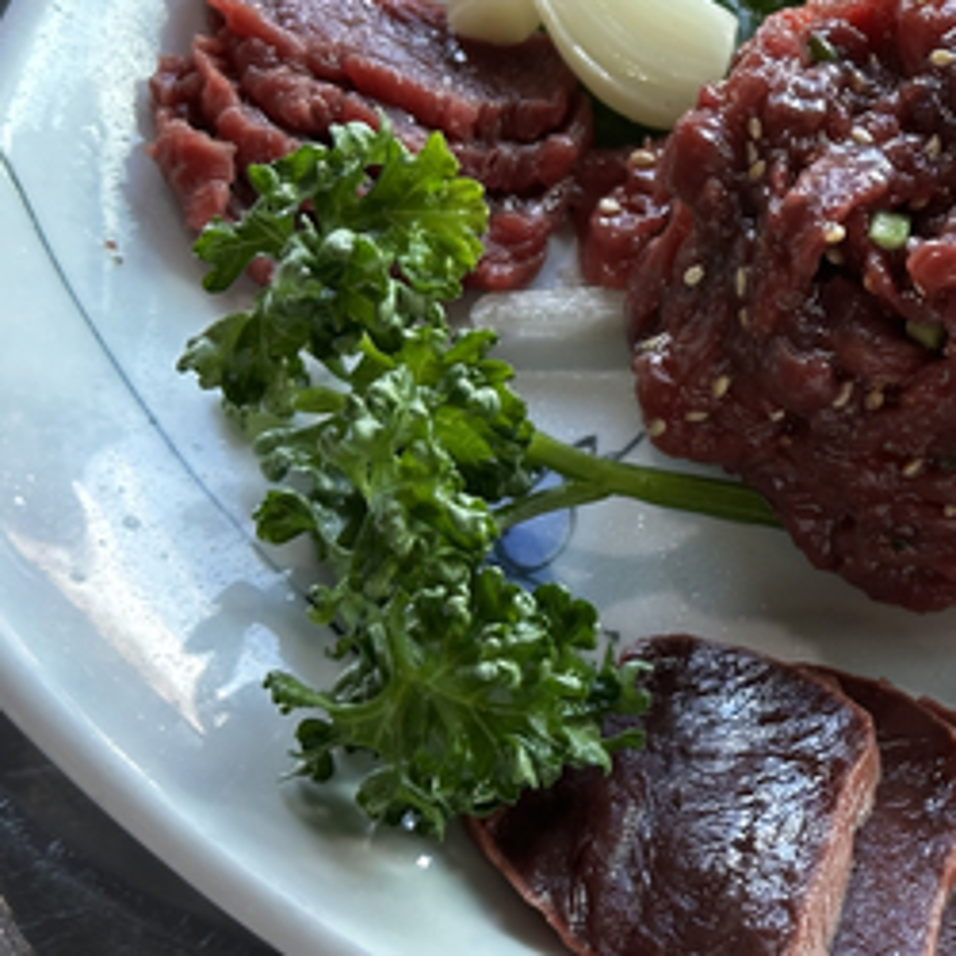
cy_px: 317
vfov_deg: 18.2
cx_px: 1063
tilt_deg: -53.0
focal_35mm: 95
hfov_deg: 17.6
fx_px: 2968
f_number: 1.78
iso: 64
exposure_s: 1/60
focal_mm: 6.86
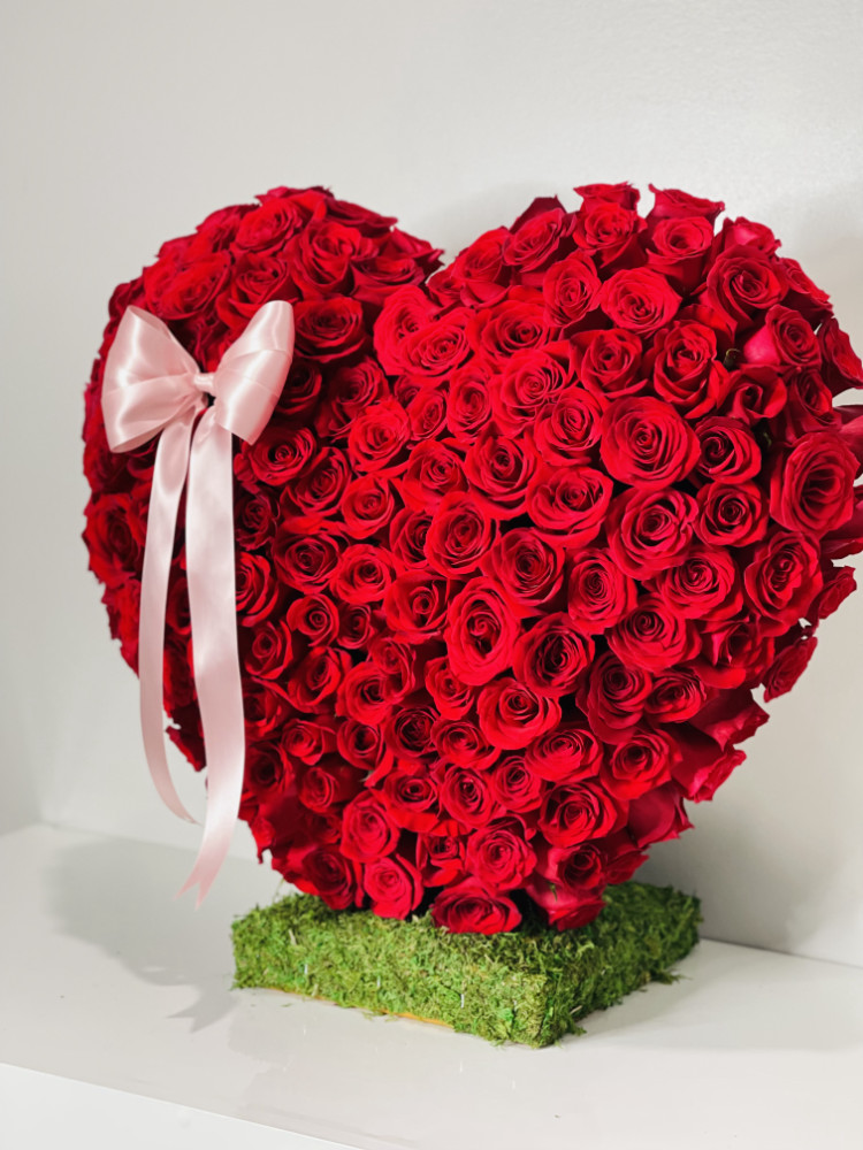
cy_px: 575
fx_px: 2127
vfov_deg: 30.3
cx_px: 432
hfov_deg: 22.9
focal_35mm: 64
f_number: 2.2
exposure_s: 1/40
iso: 160
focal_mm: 7.5
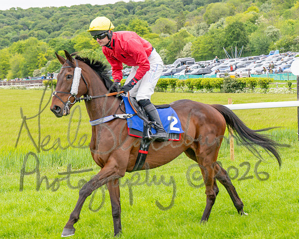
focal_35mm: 118
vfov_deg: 13.0
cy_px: 120
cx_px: 159
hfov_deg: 16.3
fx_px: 1047
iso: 400
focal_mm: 70
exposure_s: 1/1600
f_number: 4
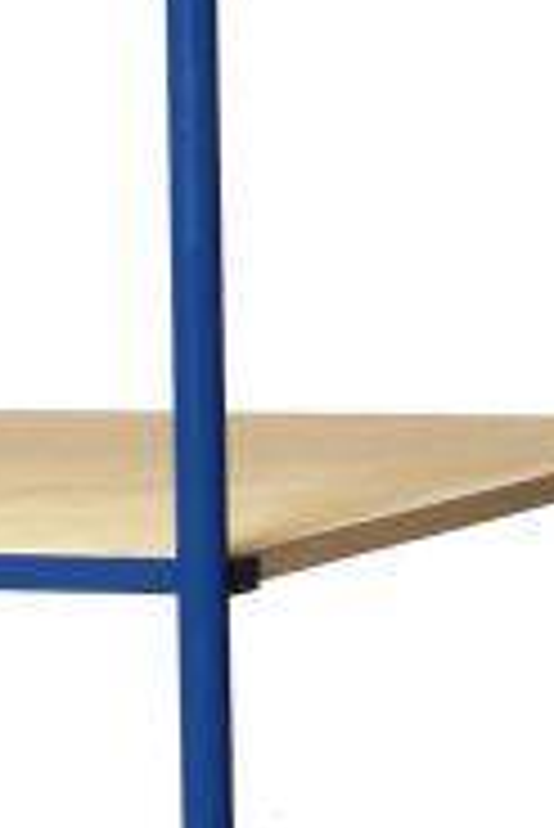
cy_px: 662
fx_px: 8008
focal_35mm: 348
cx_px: -122
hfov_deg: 4.0
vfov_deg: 5.9
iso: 100
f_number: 11
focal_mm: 45
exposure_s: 1/250
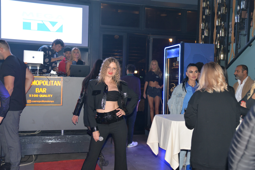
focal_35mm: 38
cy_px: 85
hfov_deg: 50.7
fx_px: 269
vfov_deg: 35.1
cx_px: 128
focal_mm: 38
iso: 800
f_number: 4
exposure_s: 1/60
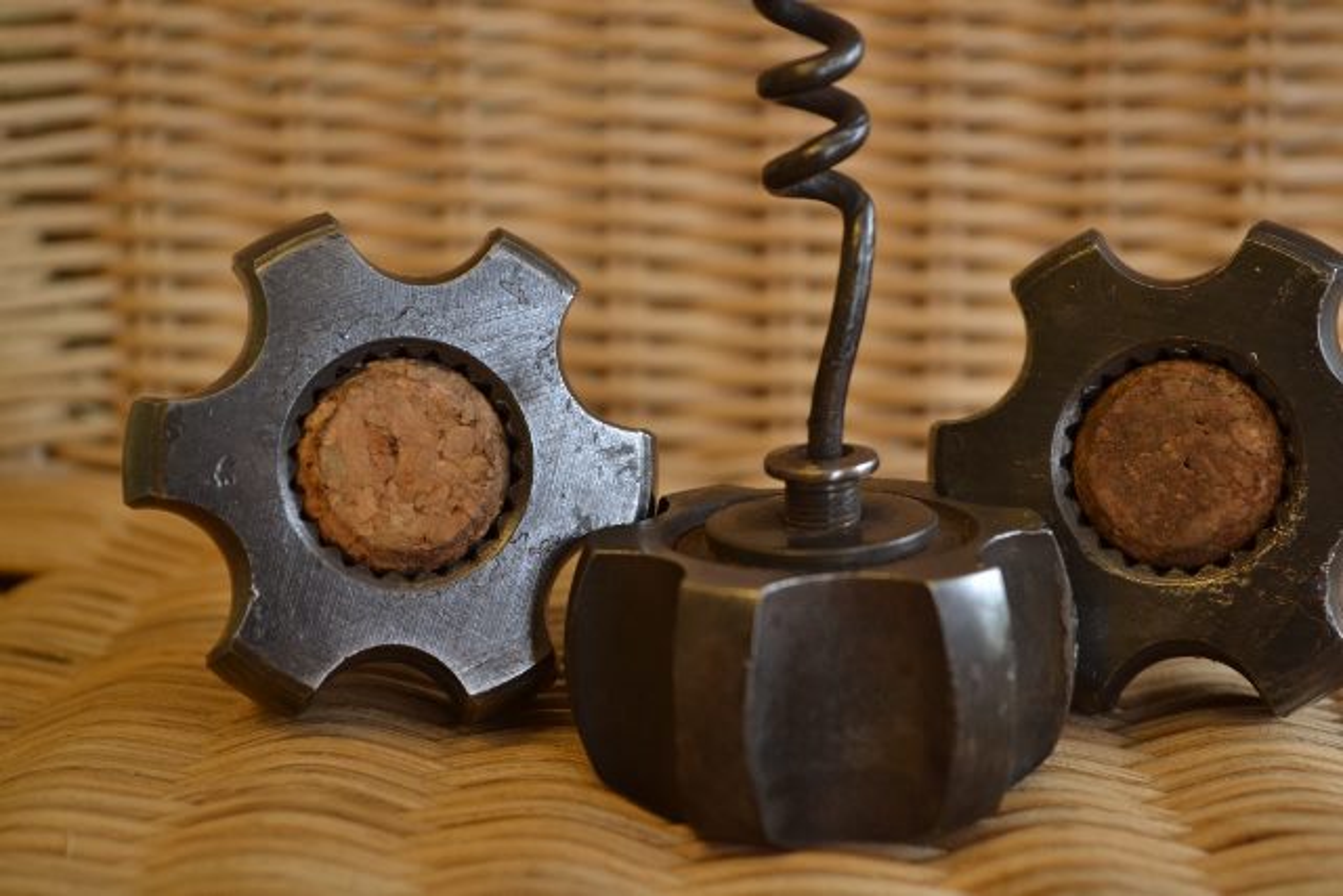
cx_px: 672
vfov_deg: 20.6
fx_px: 2463
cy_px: 448
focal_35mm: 66
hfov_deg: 30.5
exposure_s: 1/50
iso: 800
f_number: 5.6
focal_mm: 44
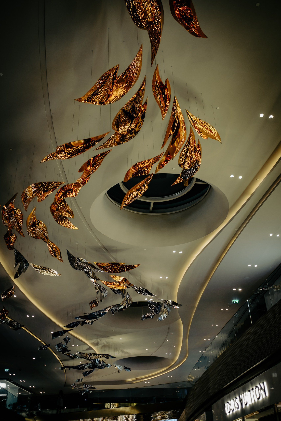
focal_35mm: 35
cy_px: 210
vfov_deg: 54.4
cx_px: 140
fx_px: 410
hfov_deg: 37.9
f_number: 1.4
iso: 400
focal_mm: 23
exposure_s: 1/125
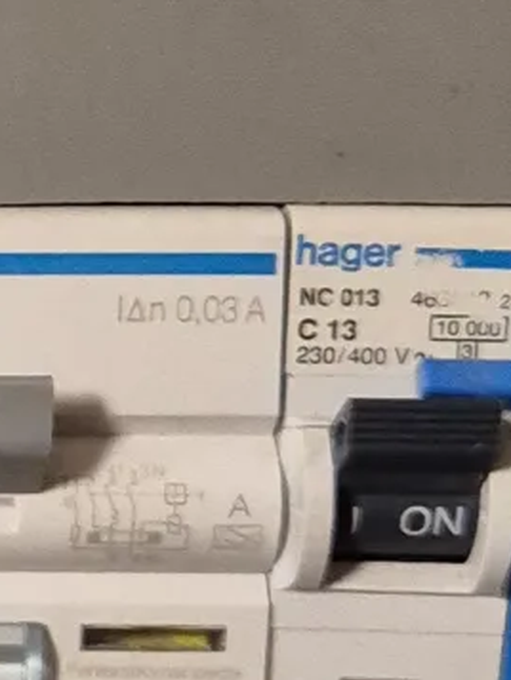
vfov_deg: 12.0
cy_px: 265
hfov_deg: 8.3
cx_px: -665
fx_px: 3246
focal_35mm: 165
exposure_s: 1/100
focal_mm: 5.4
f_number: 1.8
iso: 400
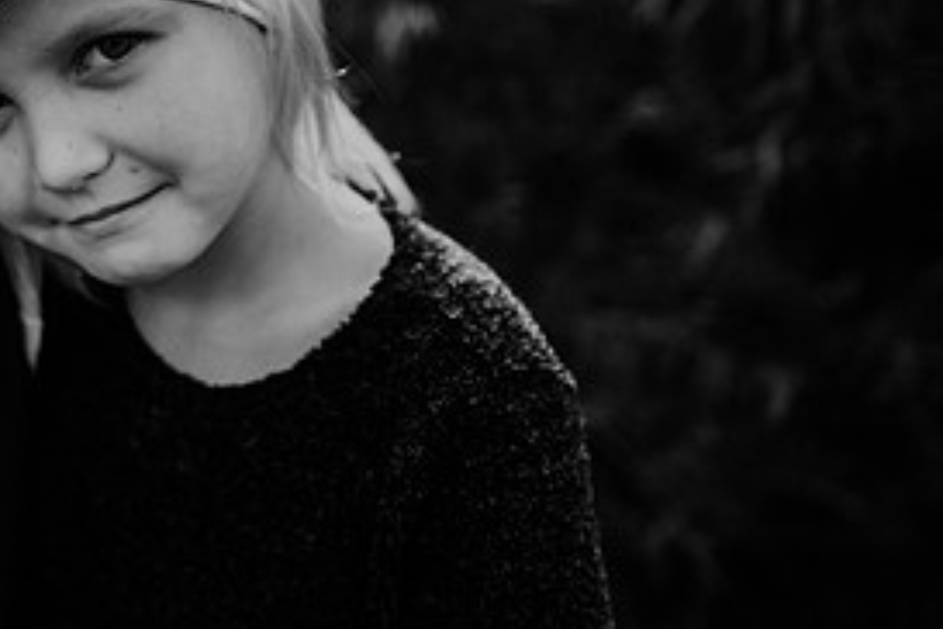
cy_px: 60
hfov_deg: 36.6
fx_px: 1336
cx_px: 107
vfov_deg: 25.6
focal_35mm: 51
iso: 200
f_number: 2.5
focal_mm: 24
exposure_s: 1/1250
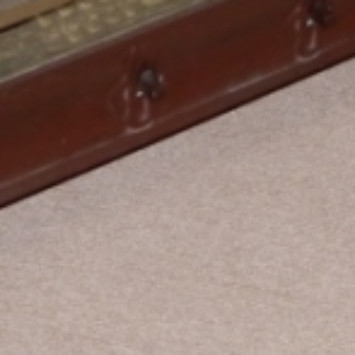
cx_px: 502
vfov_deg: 7.8
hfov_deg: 8.2
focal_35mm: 210
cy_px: -430
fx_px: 2437
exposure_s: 1/125
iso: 800
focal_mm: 17
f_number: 4
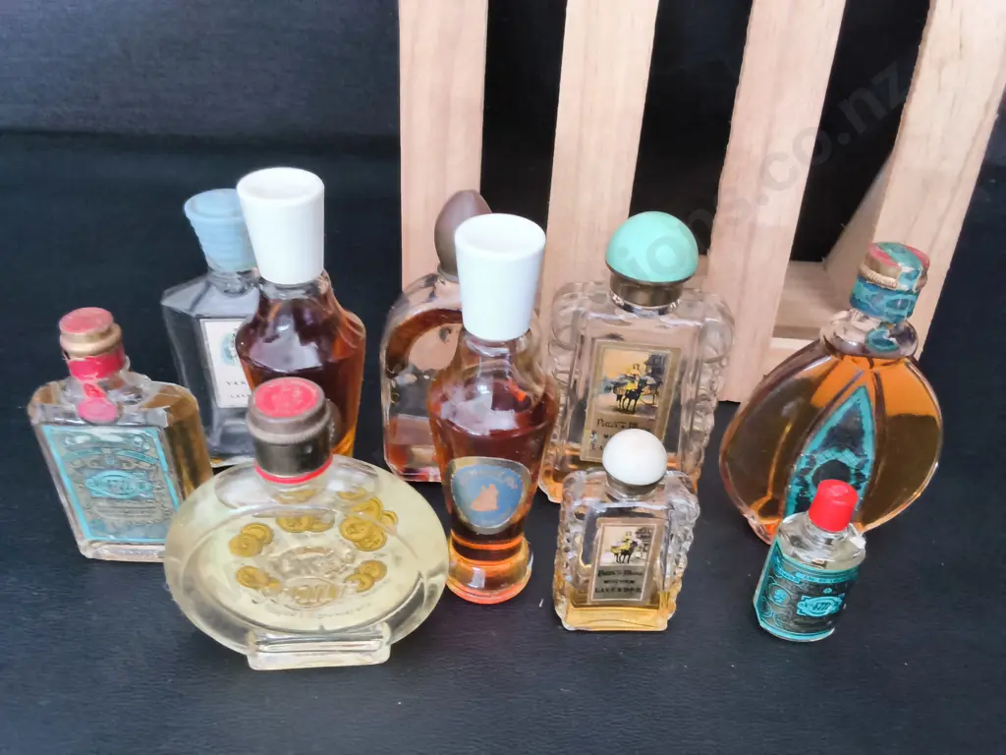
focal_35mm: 27
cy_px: 378
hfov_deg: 65.3
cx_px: 503
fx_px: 785
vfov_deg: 51.4
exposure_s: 1/30
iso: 400
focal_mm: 2.87
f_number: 2
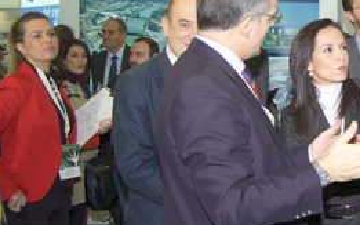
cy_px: 88
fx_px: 667
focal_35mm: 68
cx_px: 335
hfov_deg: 28.8
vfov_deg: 19.1
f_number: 4.8
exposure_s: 1/60
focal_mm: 29
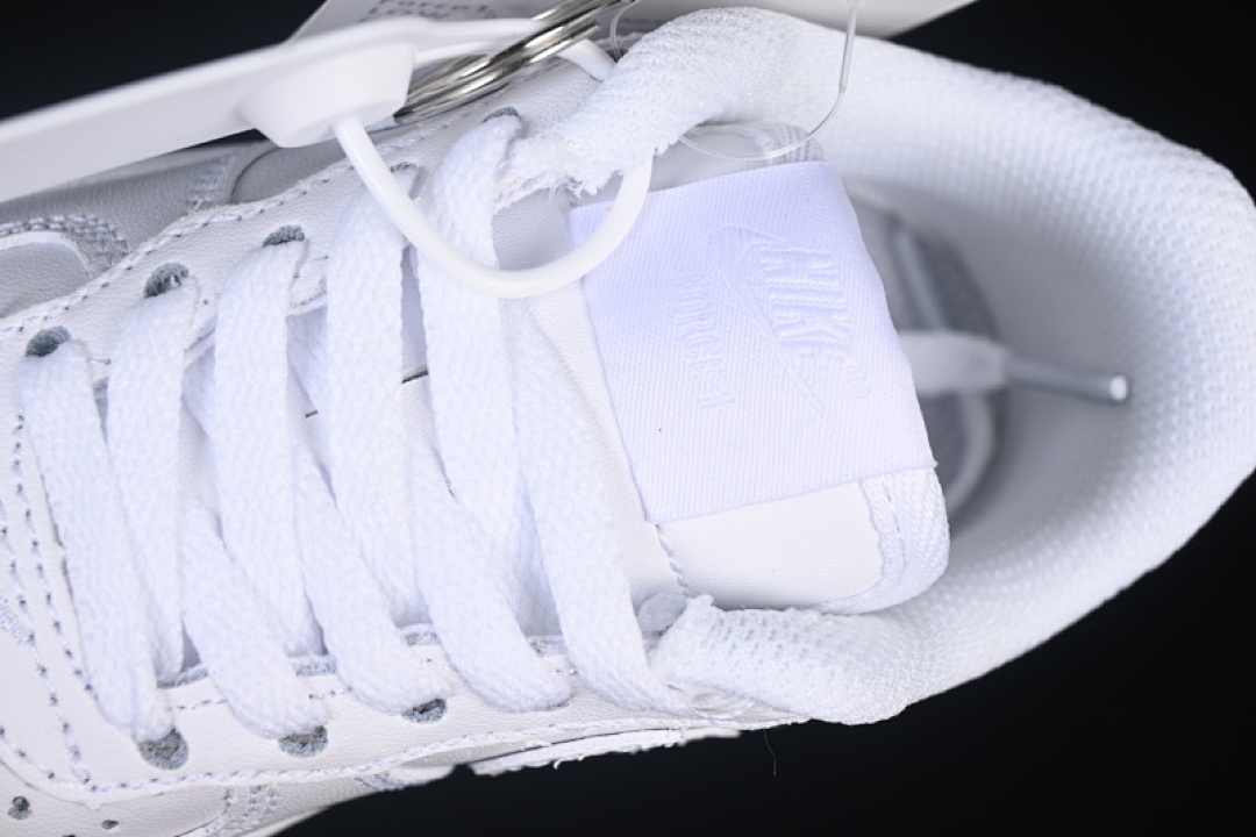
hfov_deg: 27.0
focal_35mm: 75
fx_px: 2616
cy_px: 418
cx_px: 628
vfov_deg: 18.2
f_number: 7.1
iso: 160
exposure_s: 1/80
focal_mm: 50
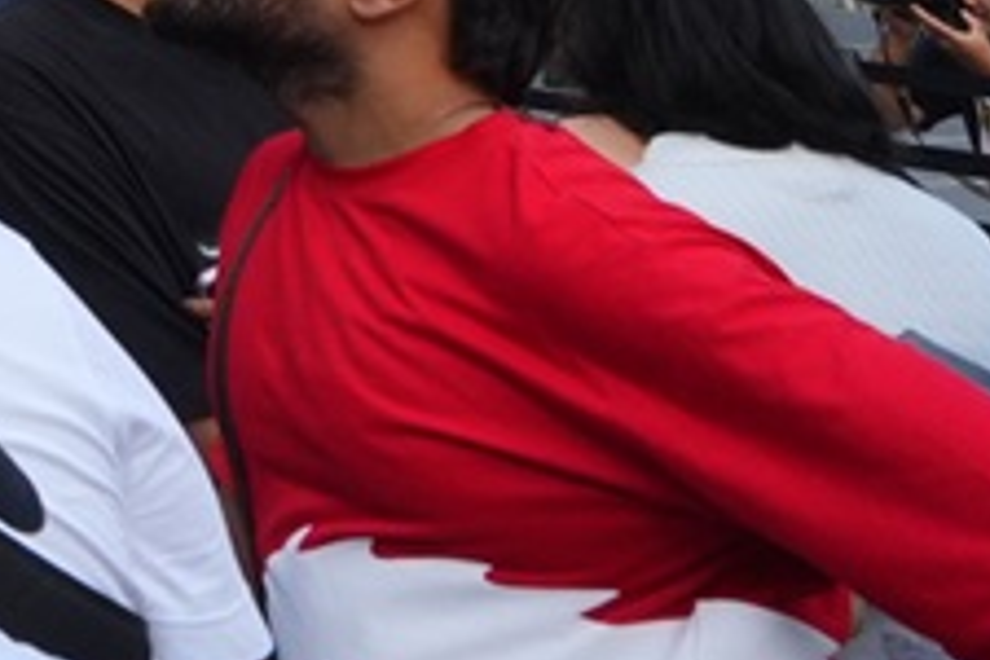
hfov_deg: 11.0
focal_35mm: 86
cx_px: -2103
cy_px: -1164
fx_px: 2365
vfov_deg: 11.4
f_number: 8
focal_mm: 12
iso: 640
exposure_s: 1/250
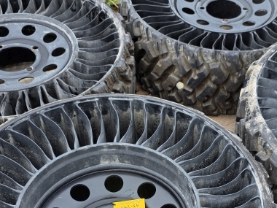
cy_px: 179
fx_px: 496
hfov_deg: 30.8
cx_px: 200
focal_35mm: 62
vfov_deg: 23.2
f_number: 1.7
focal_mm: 6.3
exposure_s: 1/359
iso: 50
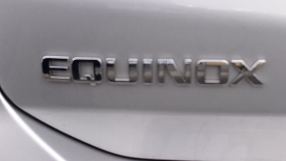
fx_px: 599
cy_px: 77
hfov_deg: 26.8
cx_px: 143
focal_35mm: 79
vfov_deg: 15.3
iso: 400
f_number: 8
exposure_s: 1/80
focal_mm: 50
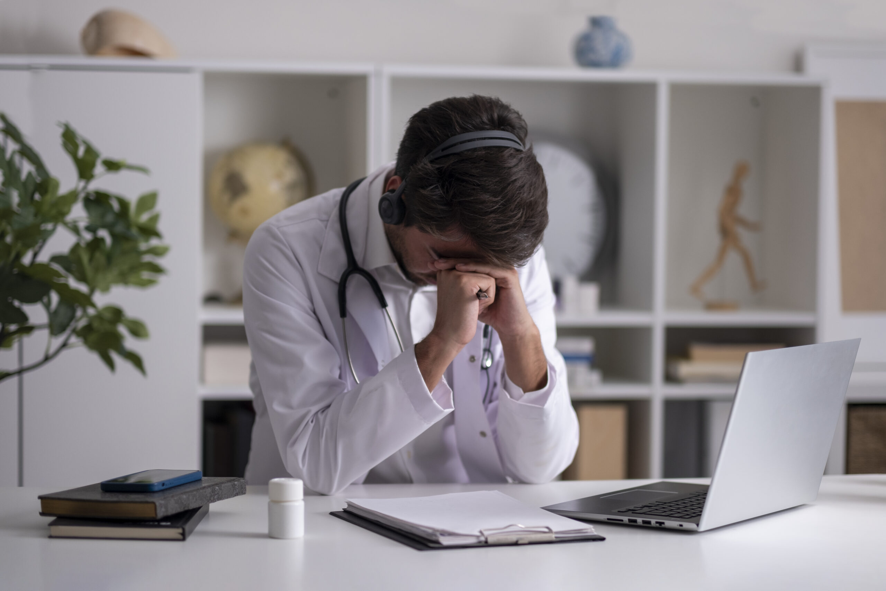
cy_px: 296
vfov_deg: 16.3
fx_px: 2067
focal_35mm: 84
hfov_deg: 24.2
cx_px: 443
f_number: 1.2
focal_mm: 56
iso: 200
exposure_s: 1/80
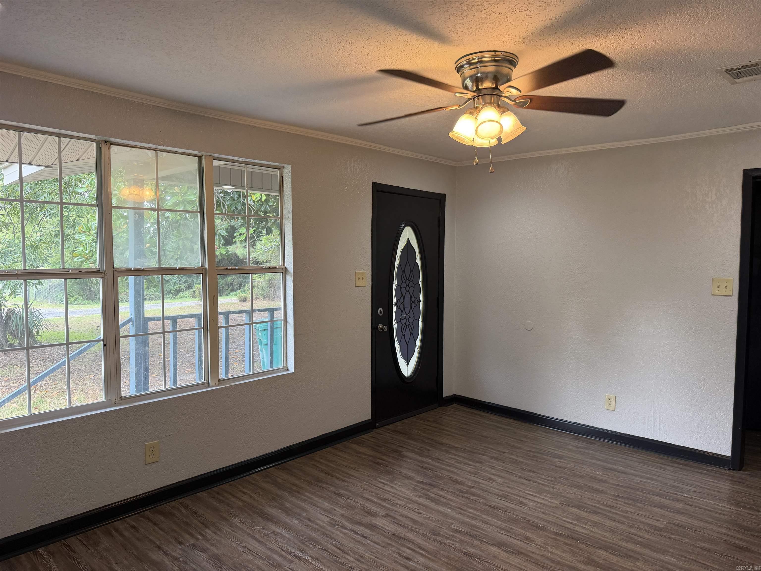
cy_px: 286
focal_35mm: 24
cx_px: 380
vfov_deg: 56.8
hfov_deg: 71.6
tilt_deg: -2.1
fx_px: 528
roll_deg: -0.1
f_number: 1.78
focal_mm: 6.76
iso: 200
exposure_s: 1/120
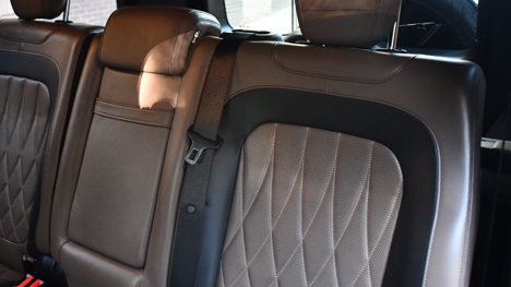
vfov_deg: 27.6
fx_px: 583
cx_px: 201
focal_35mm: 43
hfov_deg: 47.1
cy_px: 102
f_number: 3.5
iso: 3200
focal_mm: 20
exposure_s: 1/80
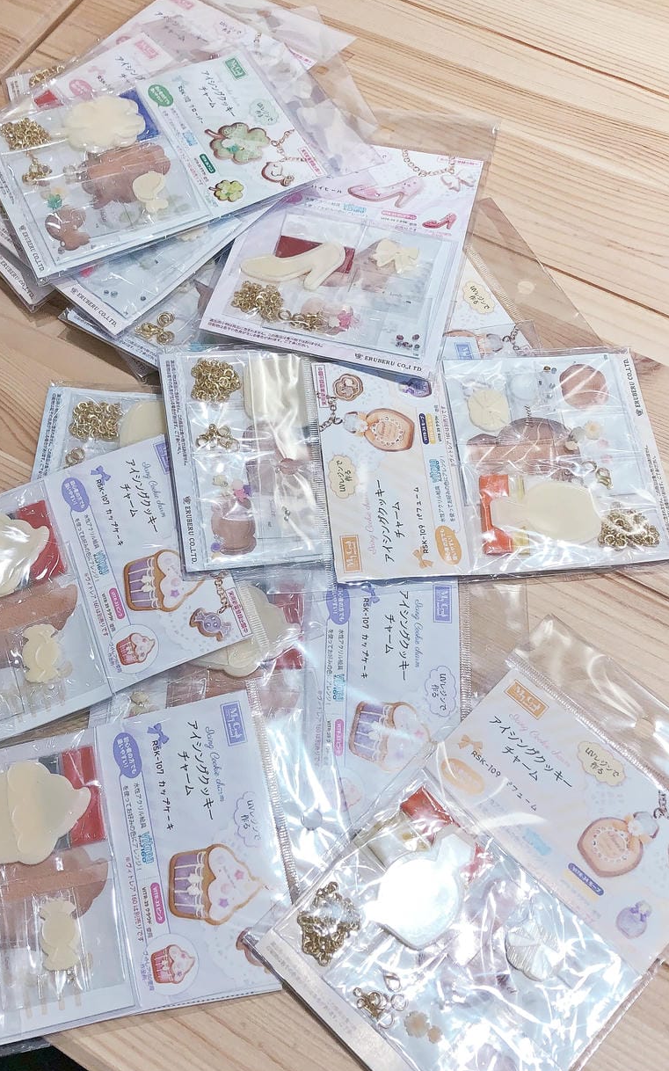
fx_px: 1138
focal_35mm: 39
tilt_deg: -62.4
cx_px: 269
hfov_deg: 32.7
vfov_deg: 50.4
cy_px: 517
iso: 50
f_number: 1.8
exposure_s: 1/120
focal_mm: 3.99
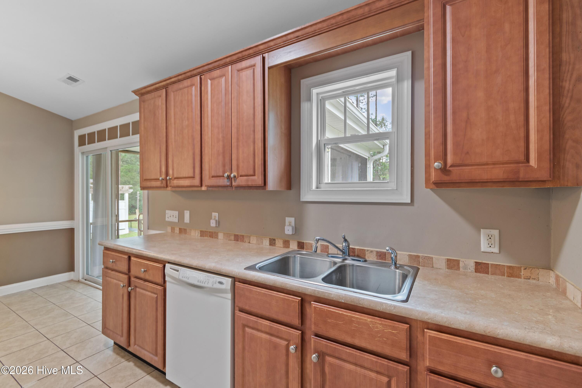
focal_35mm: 15
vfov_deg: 77.3
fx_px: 242
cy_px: 194
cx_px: 291
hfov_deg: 100.4
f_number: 4.5
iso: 100
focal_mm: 10
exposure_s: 1/1.67
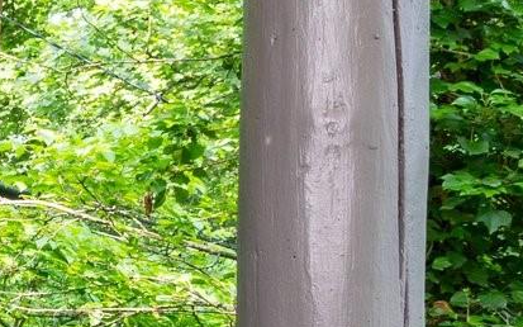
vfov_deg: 13.8
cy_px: 293
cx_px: -733
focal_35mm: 94
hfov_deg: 14.5
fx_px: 1333
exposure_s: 1/50
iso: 200
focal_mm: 18.5
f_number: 8
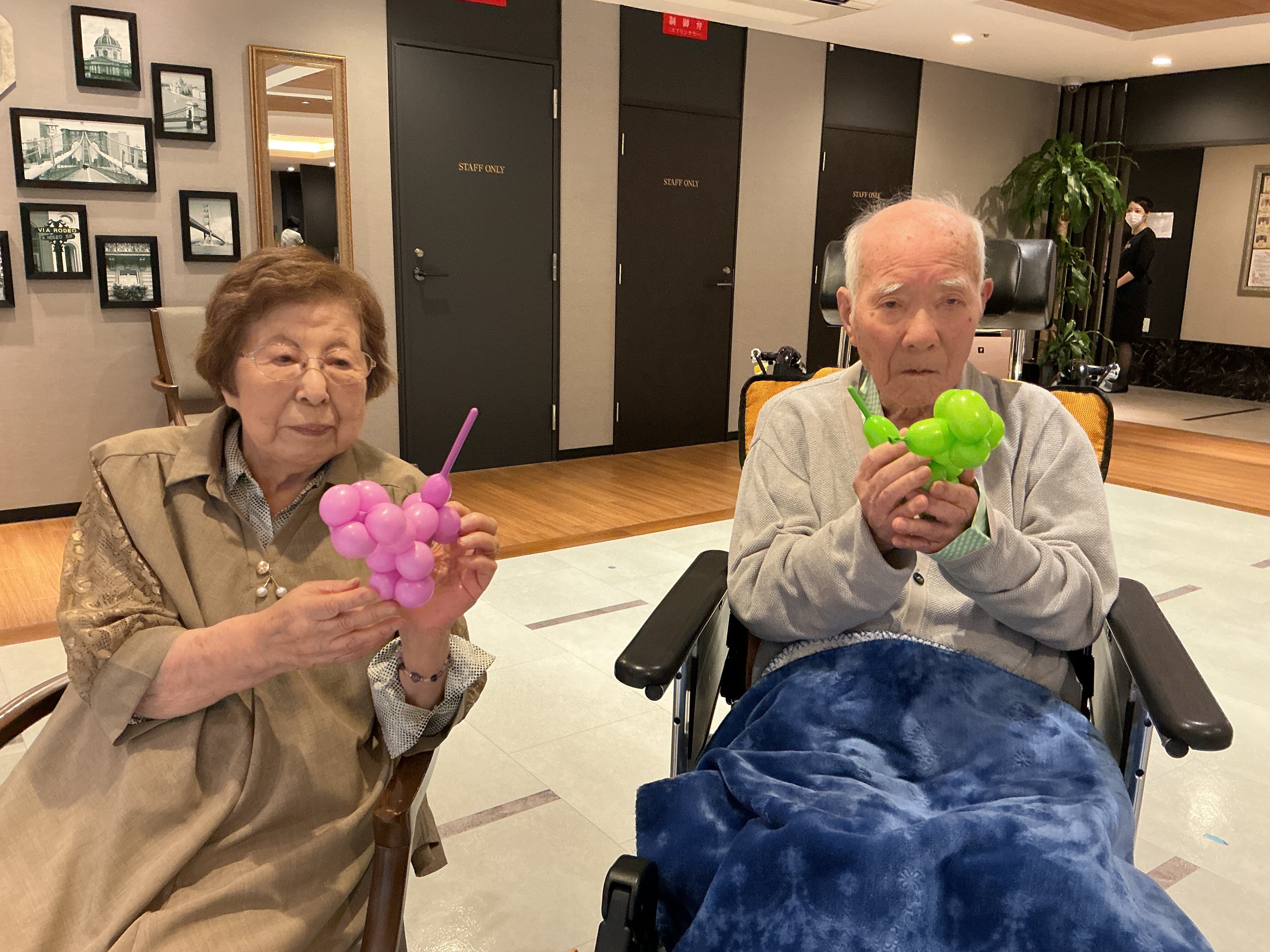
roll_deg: -1.0
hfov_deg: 61.7
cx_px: 635
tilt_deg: -14.0
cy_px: 476
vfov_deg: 48.2
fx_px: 1064
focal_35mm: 29
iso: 200
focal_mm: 3
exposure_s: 1/50
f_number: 1.8
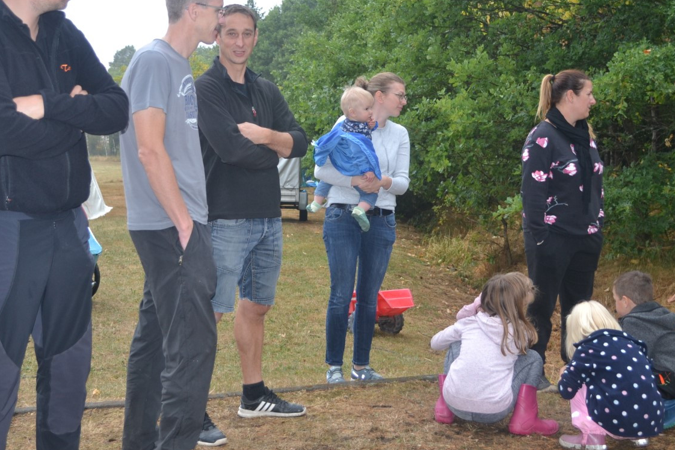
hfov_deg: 38.2
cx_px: 341
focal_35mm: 52
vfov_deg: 26.0
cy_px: 186
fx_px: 975
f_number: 4
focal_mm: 24
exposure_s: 1/125
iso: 220
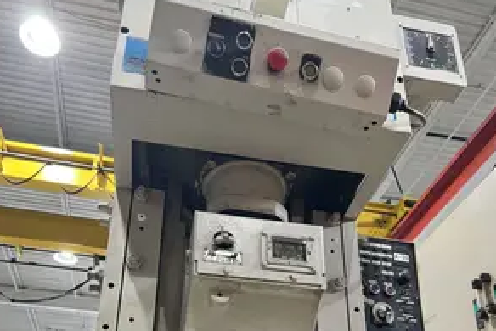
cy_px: 328
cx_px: 246
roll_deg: -0.9
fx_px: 510
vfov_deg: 33.1
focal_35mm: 37
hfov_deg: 51.9
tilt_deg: +24.9
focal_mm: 5.7
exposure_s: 1/60
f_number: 1.5
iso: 125
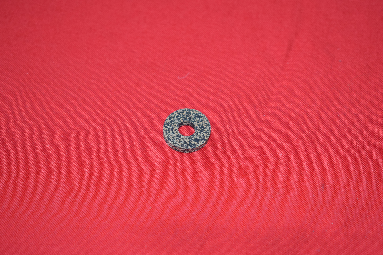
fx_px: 830
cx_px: 192
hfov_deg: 26.0
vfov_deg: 17.5
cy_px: 128
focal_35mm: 78
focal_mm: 52
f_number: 5.6
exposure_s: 1/160
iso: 800
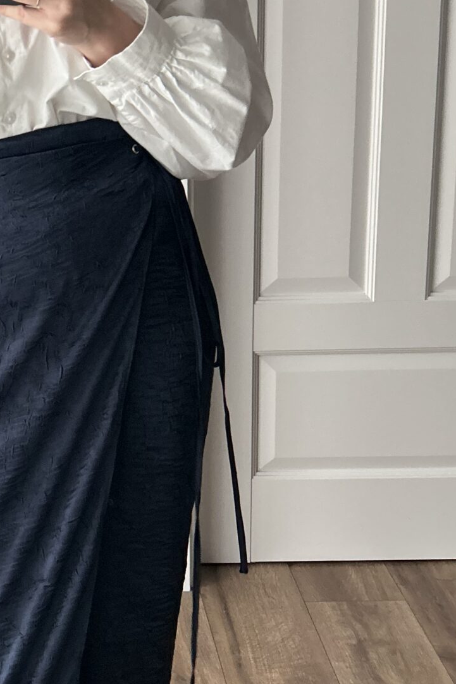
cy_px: 330
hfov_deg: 20.2
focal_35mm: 64
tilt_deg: -23.4
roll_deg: +3.1
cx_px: -54
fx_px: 1216
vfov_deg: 31.4
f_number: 1.5
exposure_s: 1/60
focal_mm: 5.7
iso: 200
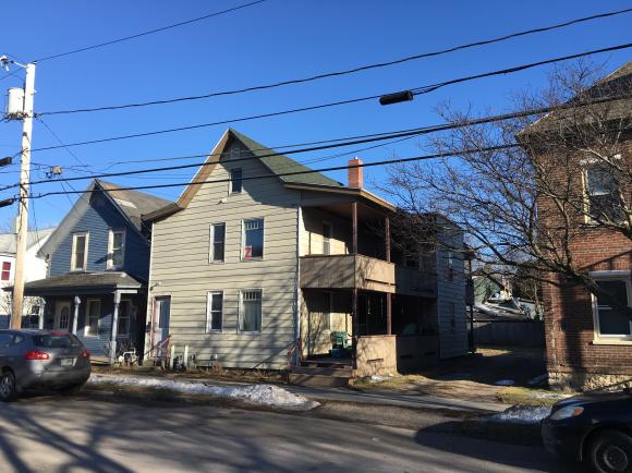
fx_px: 529
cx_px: 316
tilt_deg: +10.6
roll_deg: -1.0
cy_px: 236
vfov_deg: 48.2
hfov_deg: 61.7
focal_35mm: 29
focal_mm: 4.15
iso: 25
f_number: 2.2
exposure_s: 1/864
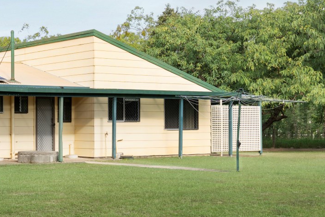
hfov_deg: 24.2
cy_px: 107
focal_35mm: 80
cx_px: -1
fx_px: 722
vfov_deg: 17.1
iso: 250
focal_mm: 35
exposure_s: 1/40
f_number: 7.1
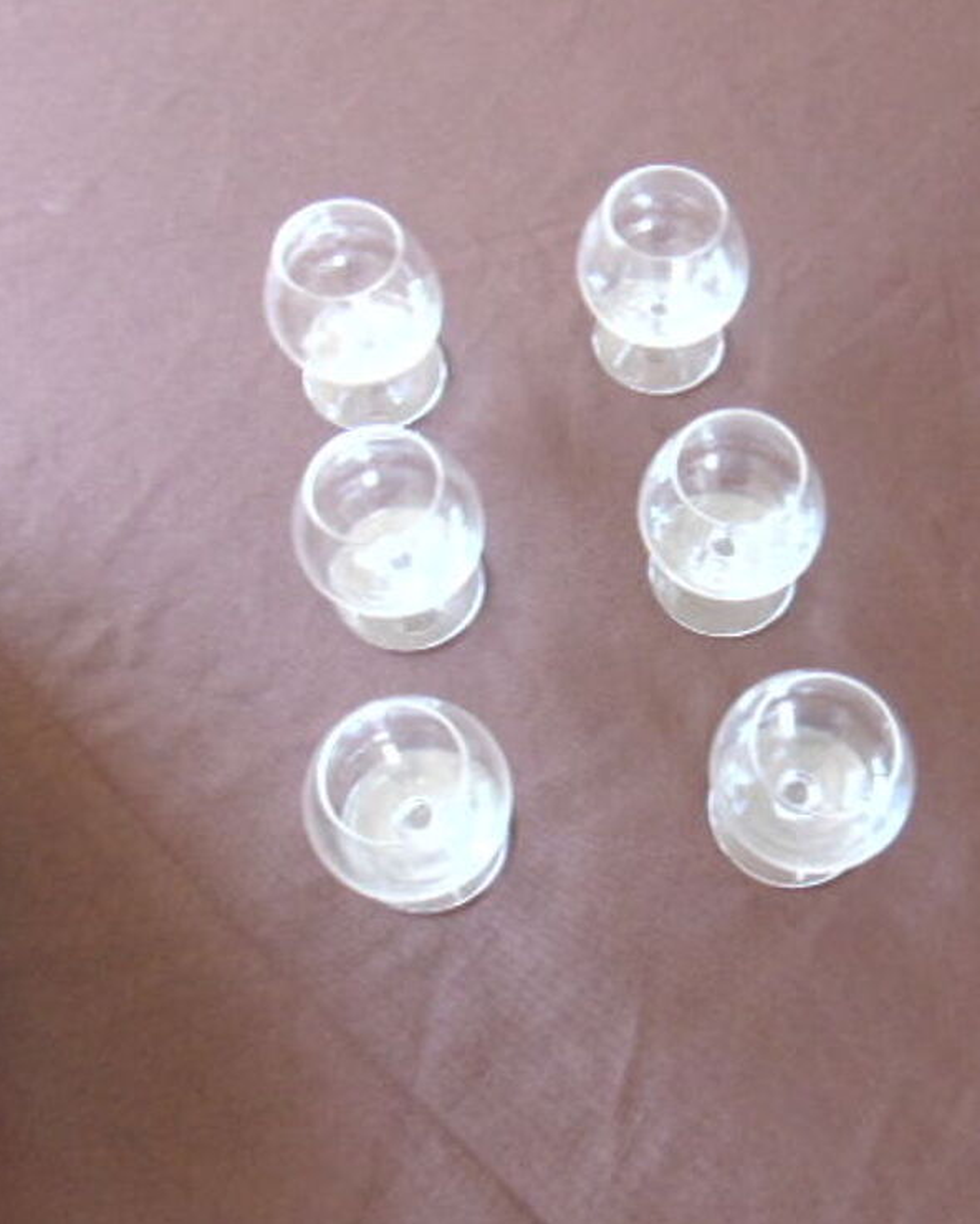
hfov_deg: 44.1
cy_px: 608
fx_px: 1195
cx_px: 631
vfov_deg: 54.2
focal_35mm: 33
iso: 400
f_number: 3
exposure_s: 1/30
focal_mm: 4.5
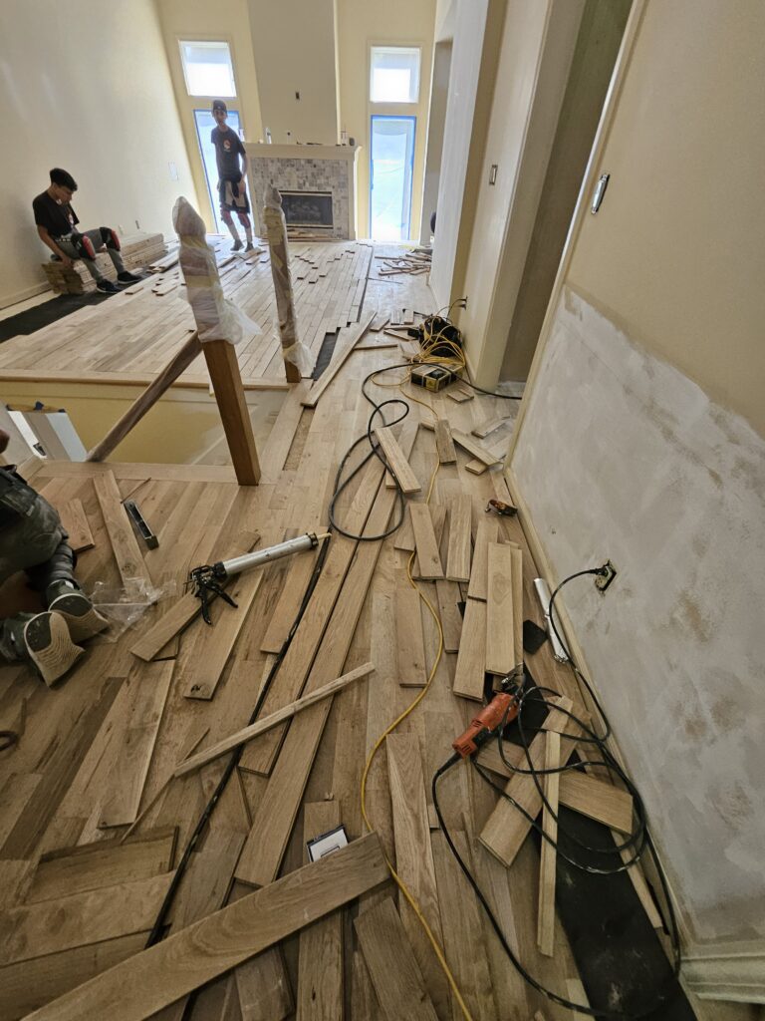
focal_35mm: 13
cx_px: 382
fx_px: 383
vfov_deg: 106.2
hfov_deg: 89.9
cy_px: 510
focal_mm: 1.74
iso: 160
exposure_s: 1/60
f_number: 2.2
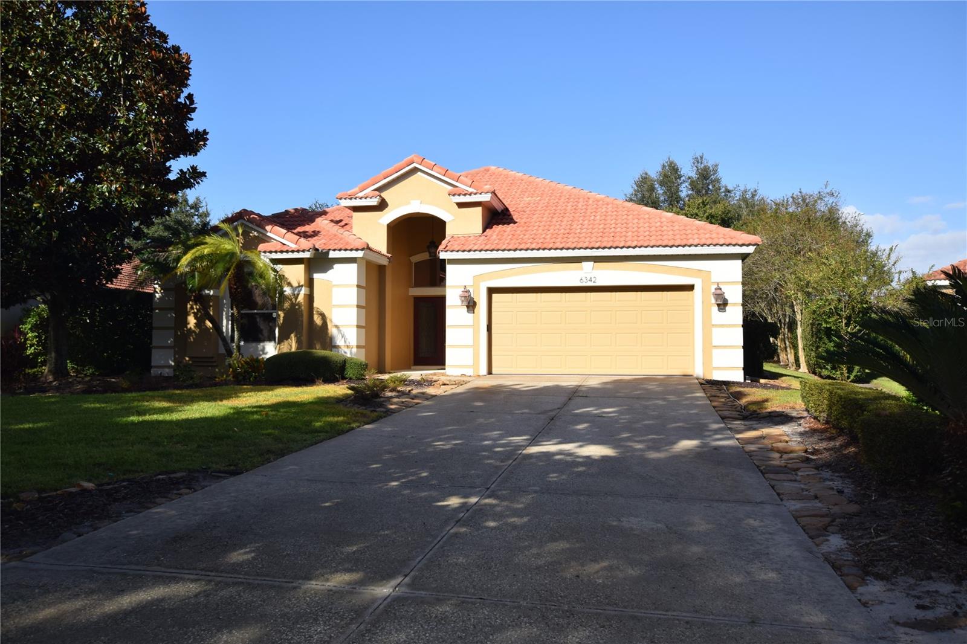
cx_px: 484
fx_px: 806
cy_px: 322
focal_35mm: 30
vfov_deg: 43.6
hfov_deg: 61.9
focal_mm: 20
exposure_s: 1/200
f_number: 9
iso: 100
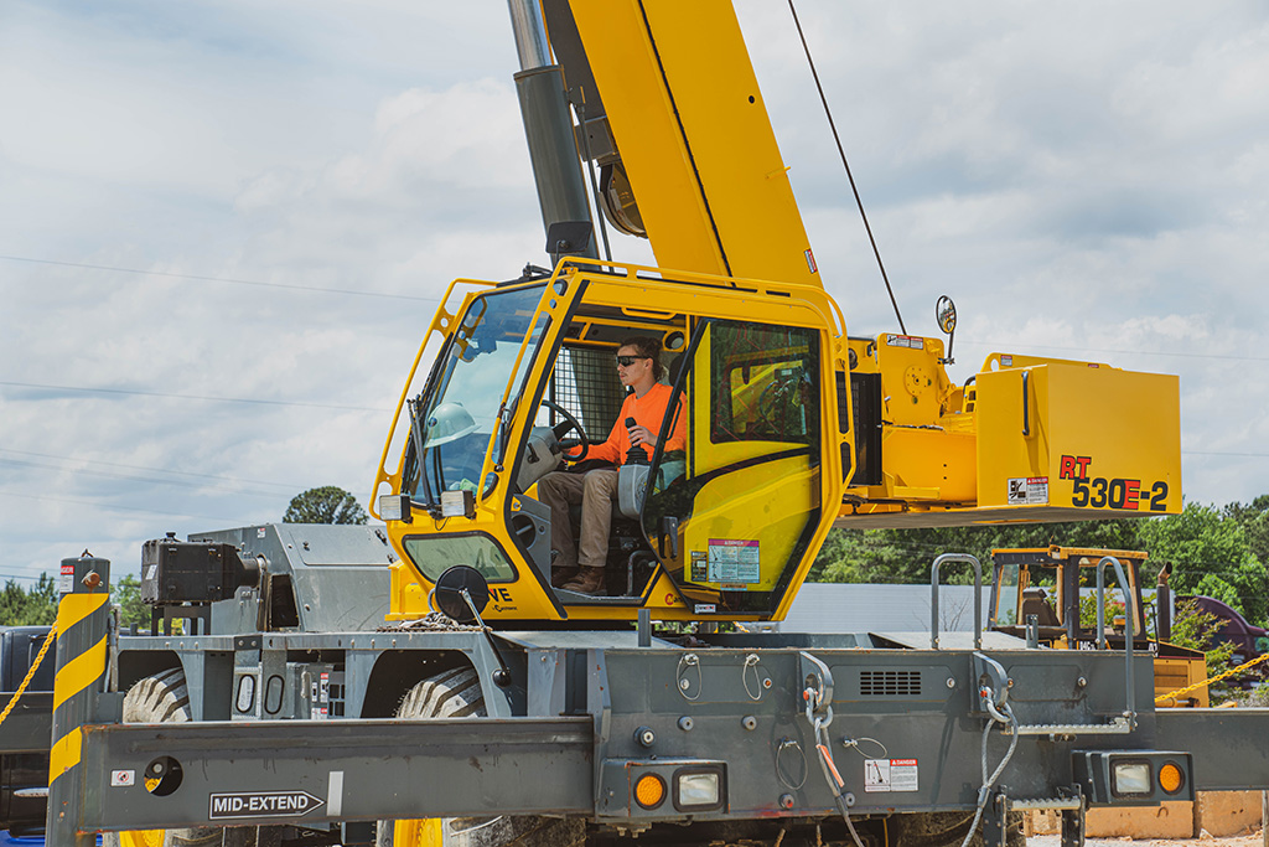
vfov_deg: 19.5
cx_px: 634
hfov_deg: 28.8
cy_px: 424
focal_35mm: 70
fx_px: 2468
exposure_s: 1/250
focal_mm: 70
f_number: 5.6
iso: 100
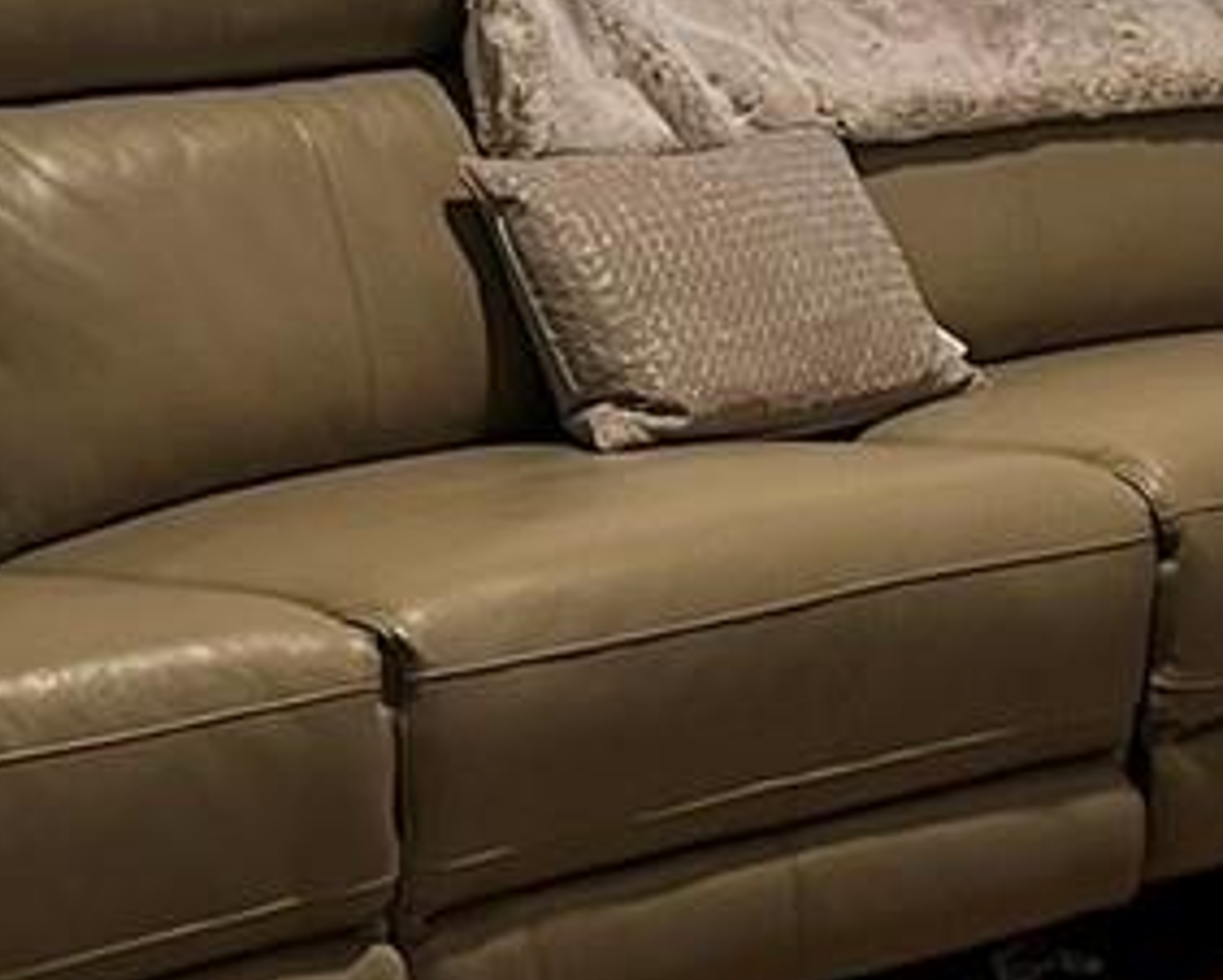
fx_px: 5216
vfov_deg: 10.7
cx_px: 347
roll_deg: +1.0
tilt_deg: -11.6
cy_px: 425
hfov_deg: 13.3
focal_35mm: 144
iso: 160
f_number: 1.6
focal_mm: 5.1
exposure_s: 1/60
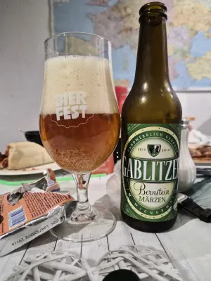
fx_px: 187
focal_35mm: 23
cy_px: 140
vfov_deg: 73.9
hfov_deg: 58.9
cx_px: 106
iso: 1250
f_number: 1.8
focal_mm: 5.4
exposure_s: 1/100
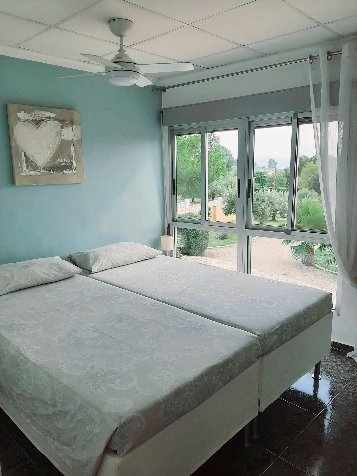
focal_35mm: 26
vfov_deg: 67.3
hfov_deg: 53.1
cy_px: 238
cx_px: 178
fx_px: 358
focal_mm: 3.93
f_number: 1.7
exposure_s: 1/435
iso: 40
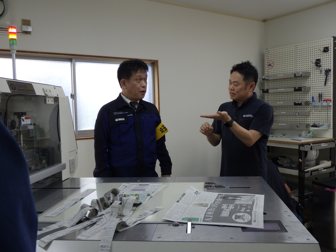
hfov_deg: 54.0
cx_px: 168
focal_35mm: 34
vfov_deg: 41.8
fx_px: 330
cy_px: 126
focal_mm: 6.1
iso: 125
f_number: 3.8
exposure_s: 1/60
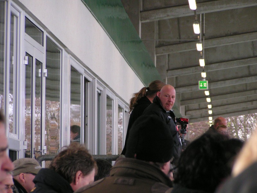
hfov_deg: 8.8
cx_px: 128
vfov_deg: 6.6
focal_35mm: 226
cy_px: 96
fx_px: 1678
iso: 200
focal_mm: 34.5
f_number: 3.5
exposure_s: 1/200
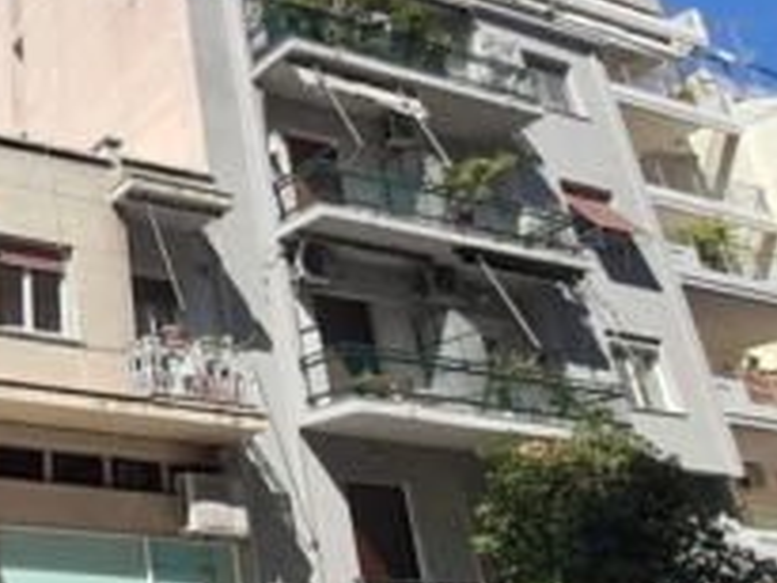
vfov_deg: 38.7
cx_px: -140
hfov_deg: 38.2
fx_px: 831
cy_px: 292
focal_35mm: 37
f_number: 2.2
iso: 40
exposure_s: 1/1159
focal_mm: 1.42
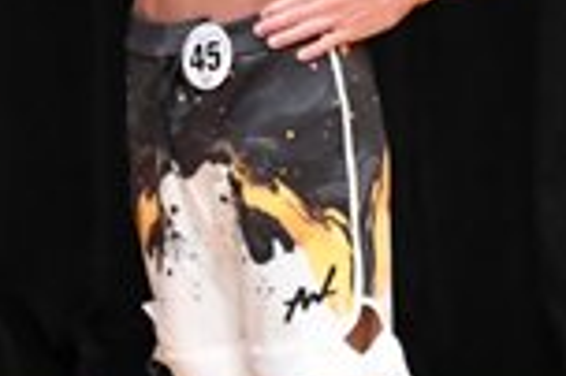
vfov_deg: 1.1
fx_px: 20448
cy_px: 138
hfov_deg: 1.6
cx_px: -50
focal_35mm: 1302
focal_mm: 170
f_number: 5.6
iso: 5000
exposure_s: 1/400
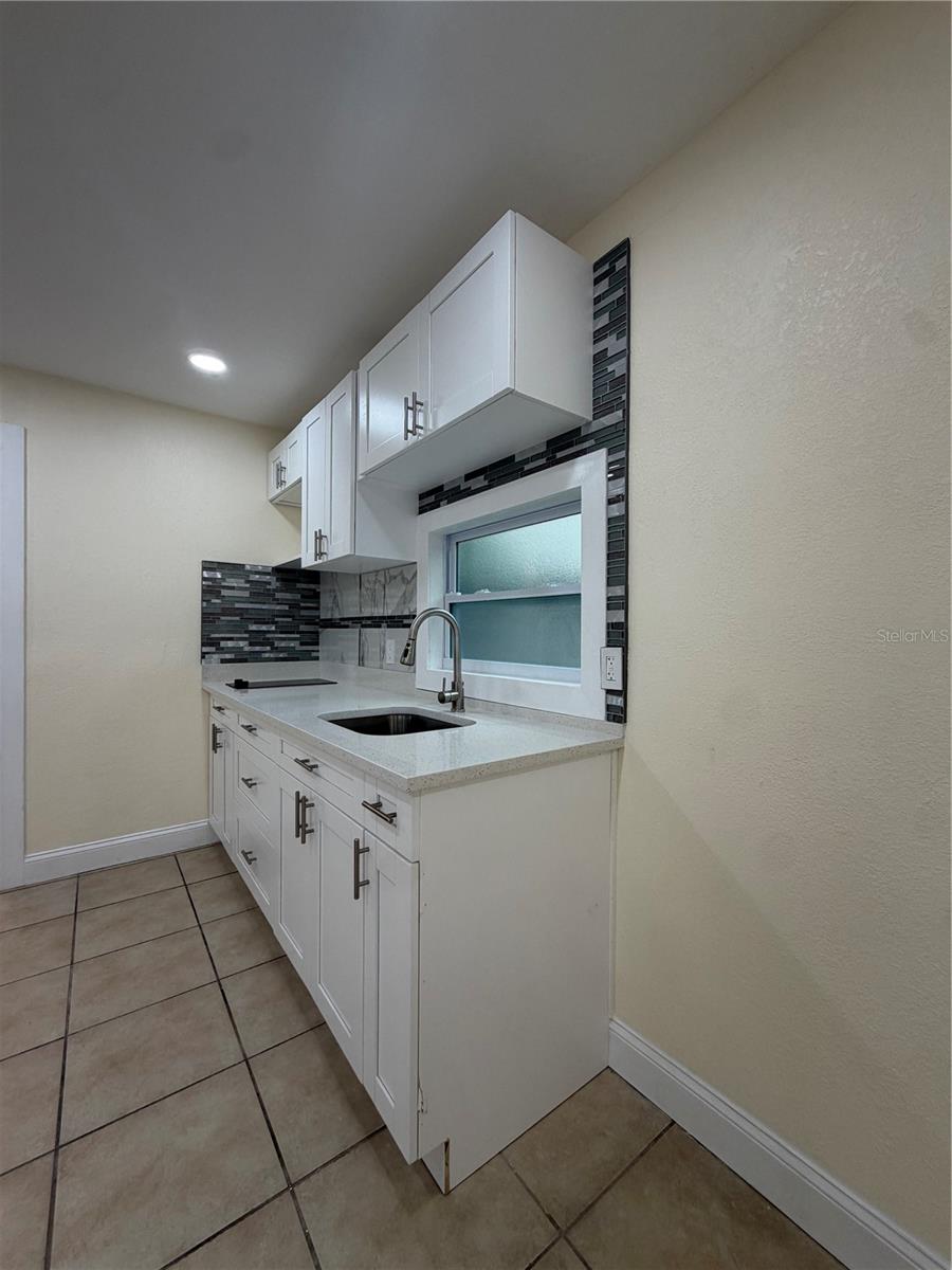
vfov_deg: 102.1
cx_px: 476
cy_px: 635
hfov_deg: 85.7
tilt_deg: +0.3
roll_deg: -0.1
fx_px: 513
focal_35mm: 14
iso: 80
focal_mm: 2.22
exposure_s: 1/121
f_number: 2.2
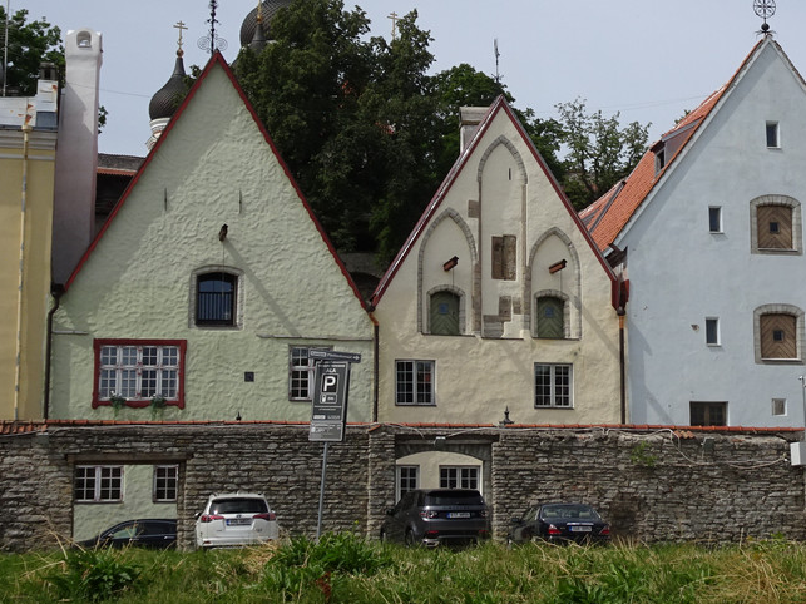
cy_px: 160
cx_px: 566
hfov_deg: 23.4
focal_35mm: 83
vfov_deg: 17.7
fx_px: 1932
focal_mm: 8.51
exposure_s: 1/800
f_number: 4.5
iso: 80
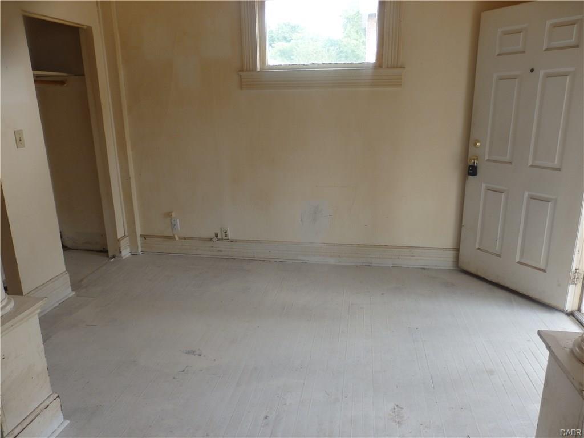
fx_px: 422
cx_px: 292
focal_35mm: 25
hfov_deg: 69.4
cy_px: 219
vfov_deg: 54.9
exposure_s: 1/80
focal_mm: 4.5
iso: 100
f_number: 3
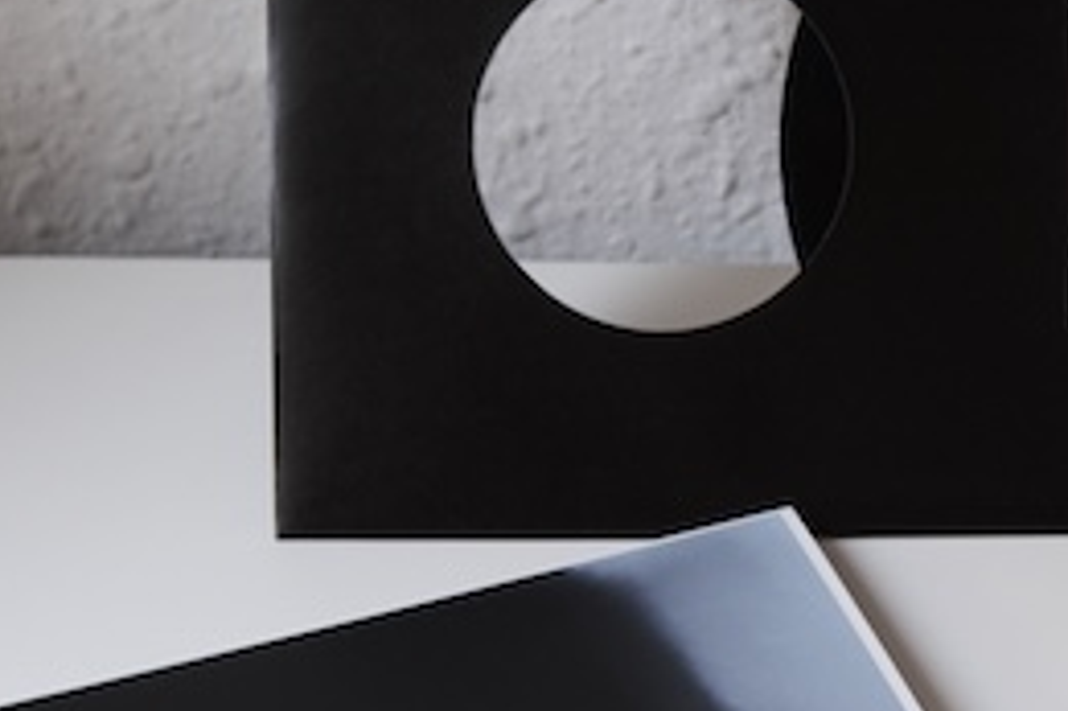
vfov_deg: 7.9
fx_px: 5129
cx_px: 920
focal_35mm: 173
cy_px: 497
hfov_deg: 11.8
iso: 400
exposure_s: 1/42
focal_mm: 50
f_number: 5
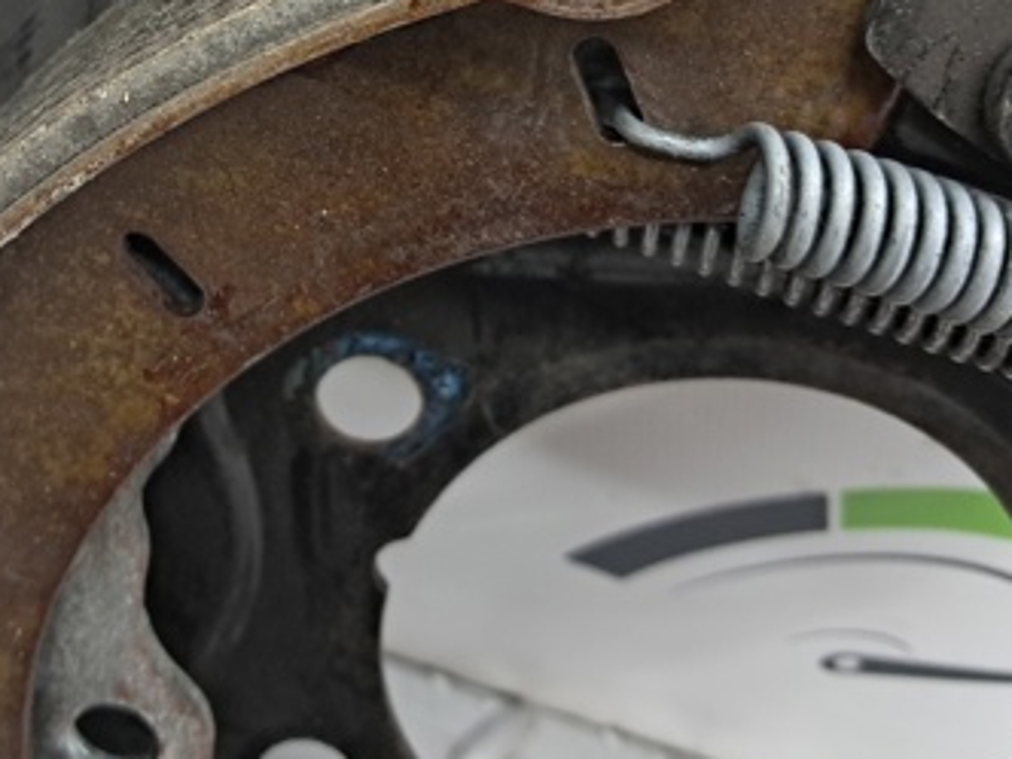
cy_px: 66
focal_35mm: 52
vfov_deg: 27.0
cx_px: 302
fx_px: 1520
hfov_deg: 36.3
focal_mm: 4
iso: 320
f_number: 1.8
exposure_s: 1/50
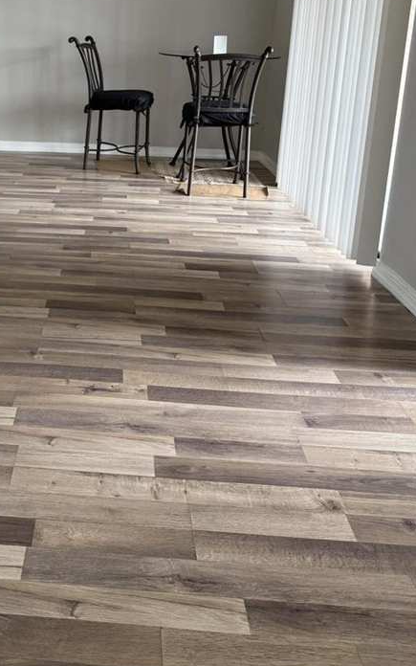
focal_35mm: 39
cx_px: 67
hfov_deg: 31.7
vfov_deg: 49.2
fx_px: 707
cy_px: 205
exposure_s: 1/120
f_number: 1.78
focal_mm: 6.76
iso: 200
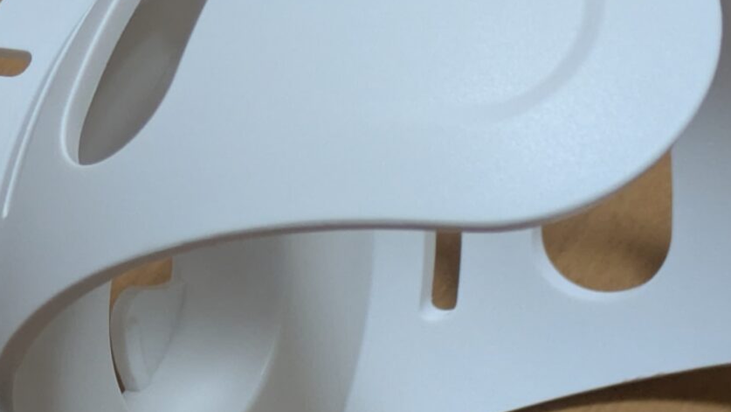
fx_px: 3295
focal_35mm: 170
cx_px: 190
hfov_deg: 12.6
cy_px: 439
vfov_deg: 7.1
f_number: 1.89
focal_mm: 5.43
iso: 192
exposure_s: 1/25
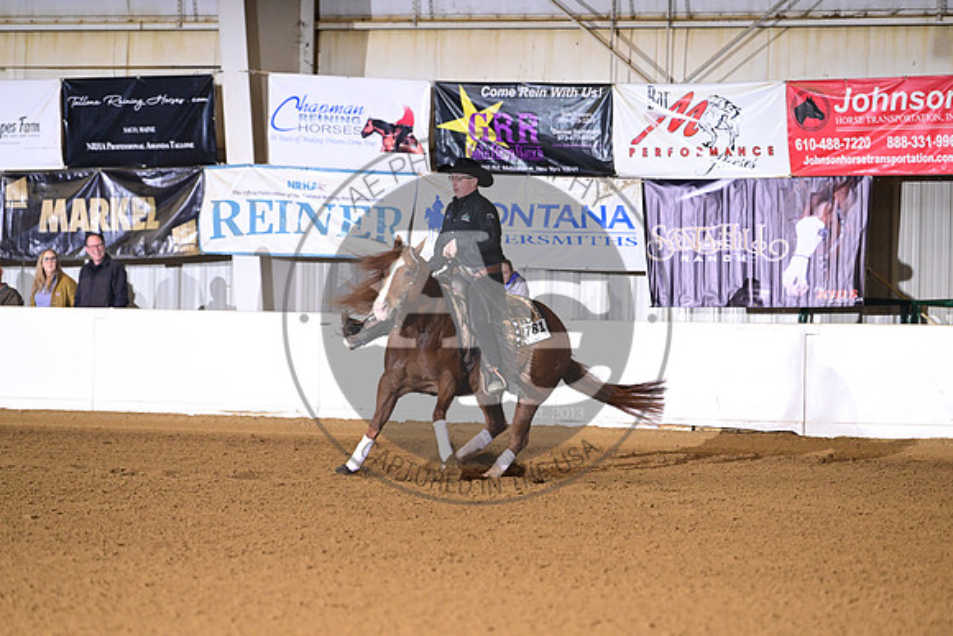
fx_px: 5295
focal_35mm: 200
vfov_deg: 6.9
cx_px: 476
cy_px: 318
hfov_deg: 10.3
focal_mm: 200
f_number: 4
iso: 2500
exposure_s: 1/200
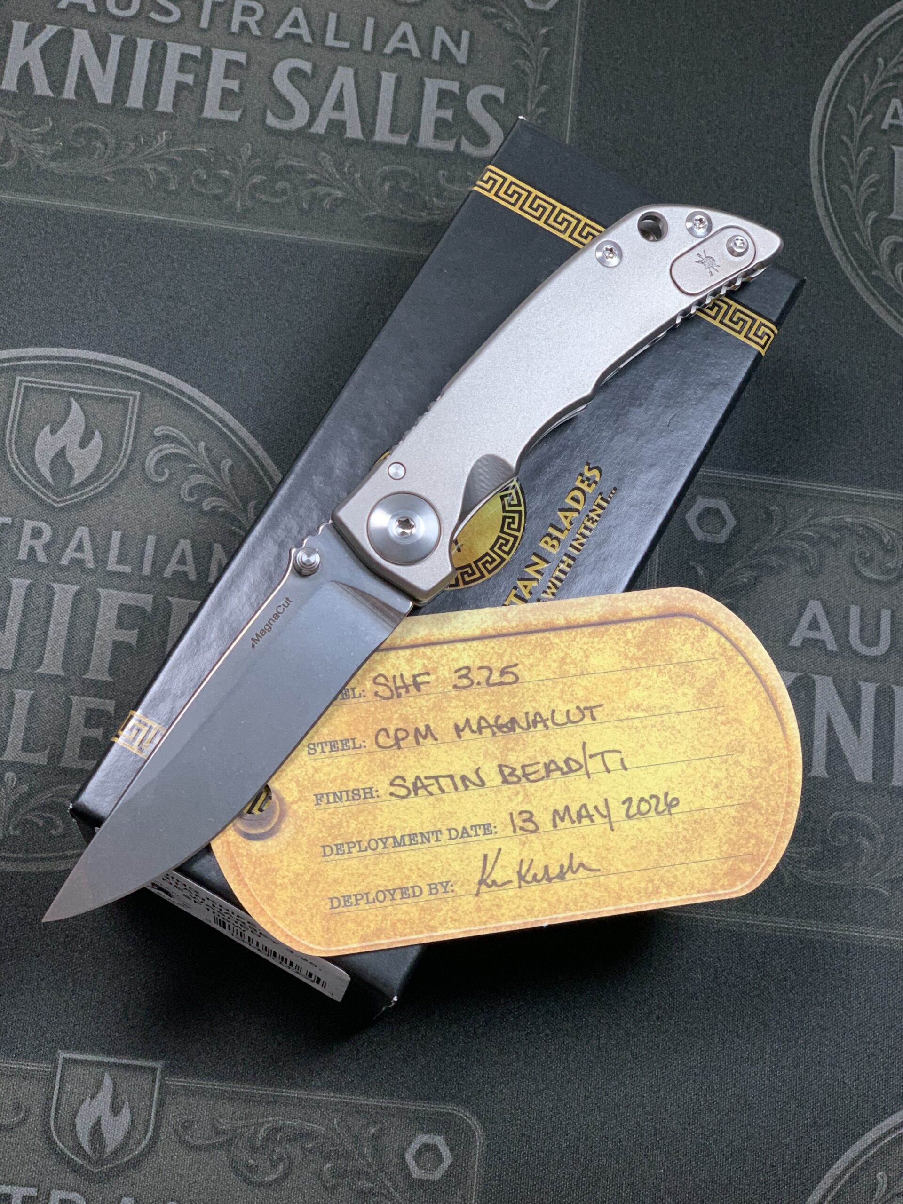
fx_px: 1809
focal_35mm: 52
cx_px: 452
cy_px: 602
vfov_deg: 36.8
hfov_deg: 28.0
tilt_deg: -73.0
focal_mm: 6
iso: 125
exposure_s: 1/73
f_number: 2.4
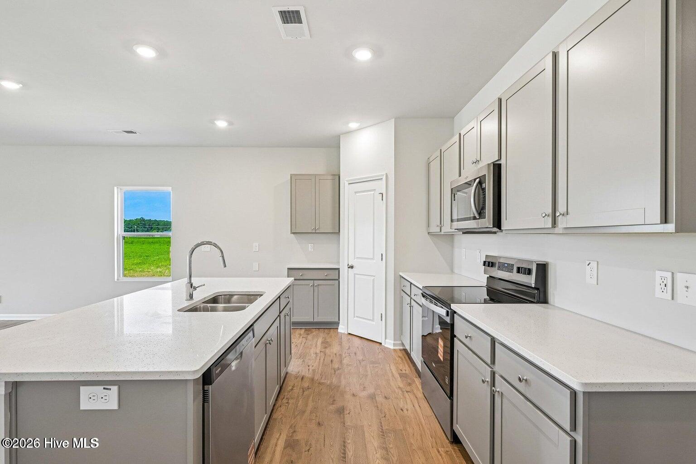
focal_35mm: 18
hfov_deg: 91.6
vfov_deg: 68.9
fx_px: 338
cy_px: 232
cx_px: 348
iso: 200
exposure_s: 1/20
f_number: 8
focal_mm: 17.5
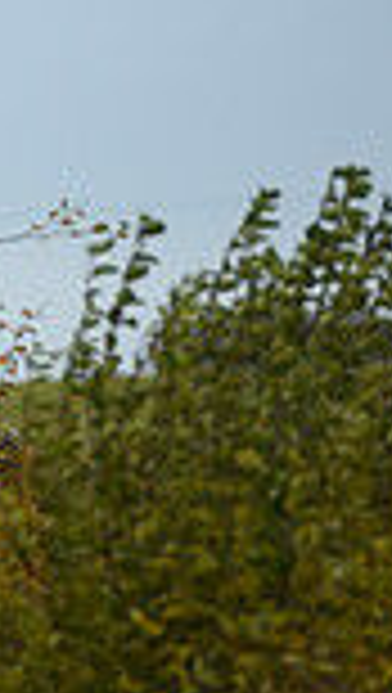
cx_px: -834
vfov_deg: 2.7
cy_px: 495
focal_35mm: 789
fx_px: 14532
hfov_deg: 1.5
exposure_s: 1/1000
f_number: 5
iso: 1100
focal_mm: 200
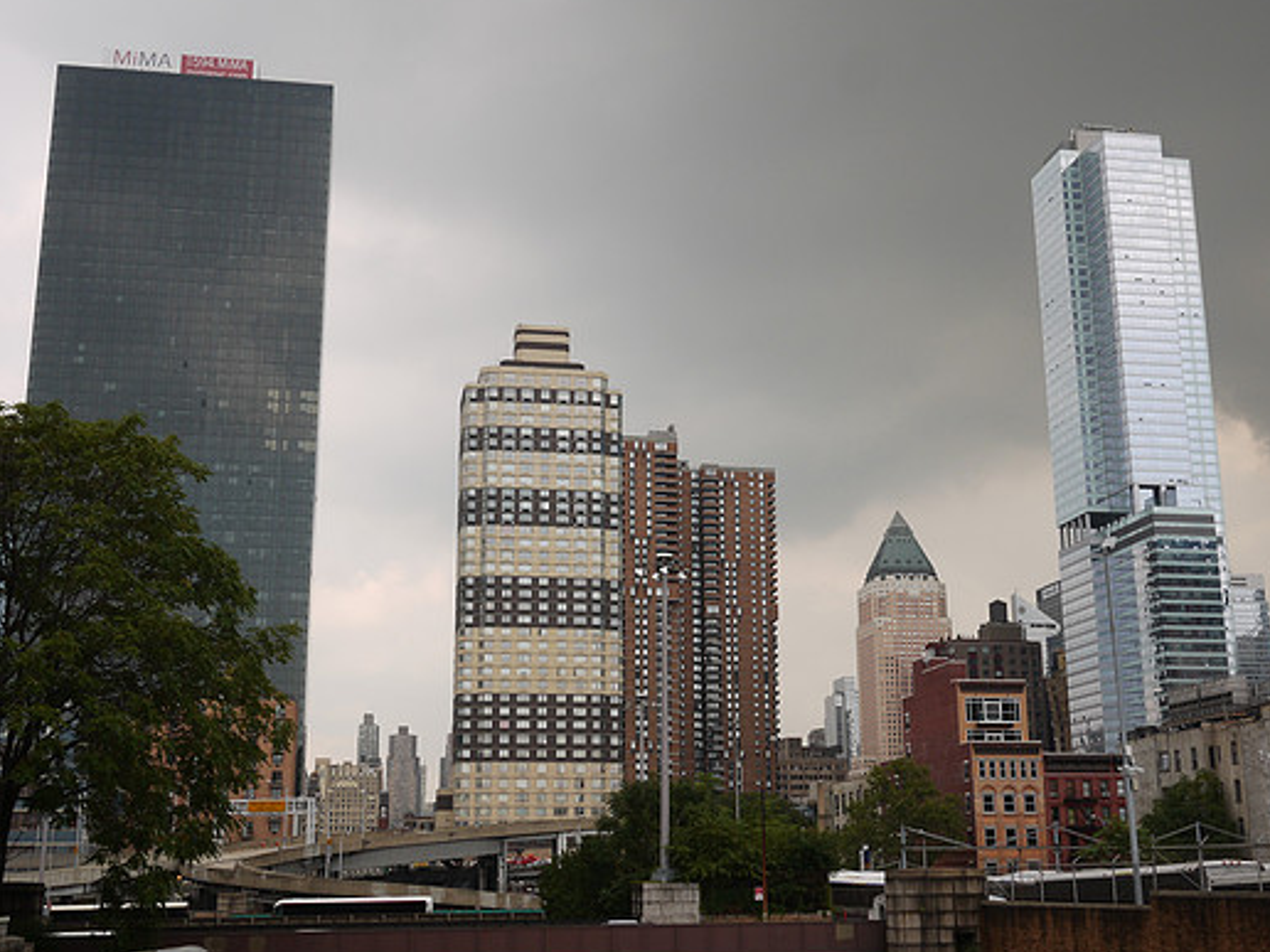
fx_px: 1651
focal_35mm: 45
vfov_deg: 32.2
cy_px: 478
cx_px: 655
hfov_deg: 42.1
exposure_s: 1/125
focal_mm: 20
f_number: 10
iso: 100
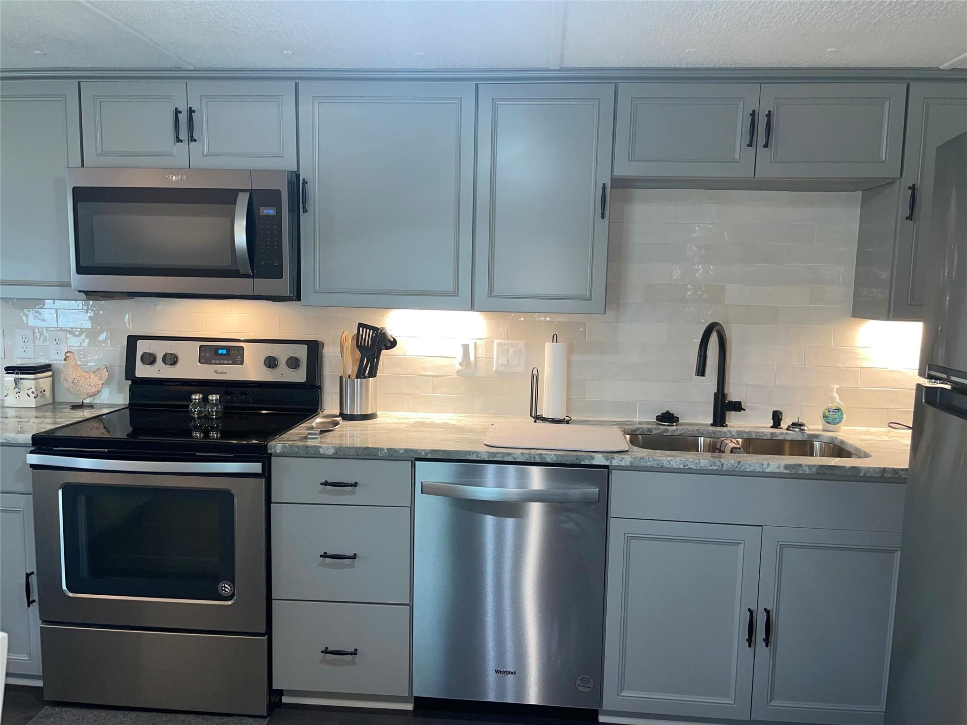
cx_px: 484
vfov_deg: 53.1
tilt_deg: -6.3
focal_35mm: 26
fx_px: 726
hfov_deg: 67.3
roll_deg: -1.1
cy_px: 362
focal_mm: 4.2
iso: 32
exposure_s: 1/30
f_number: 1.6
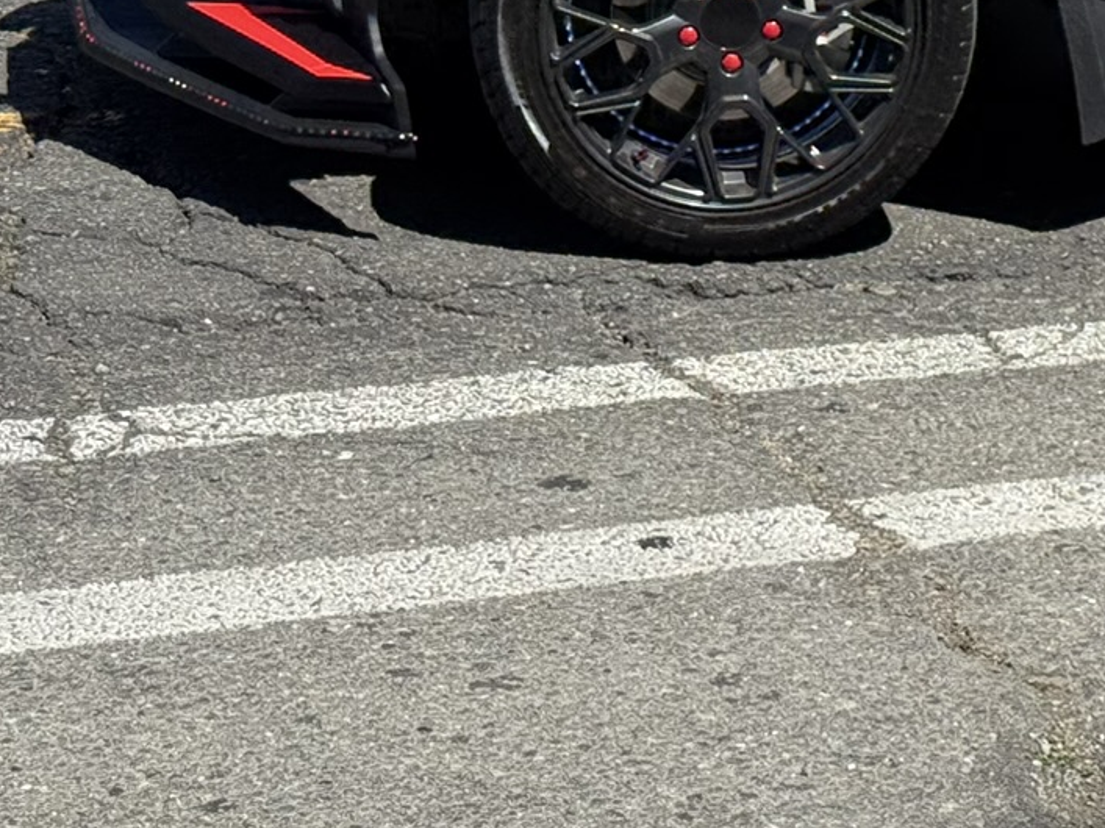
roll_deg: -1.9
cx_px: 1160
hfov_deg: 13.9
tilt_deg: -8.2
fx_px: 4436
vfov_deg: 10.5
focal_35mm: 139
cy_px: -194
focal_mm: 6.76
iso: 64
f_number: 1.78
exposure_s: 1/2976
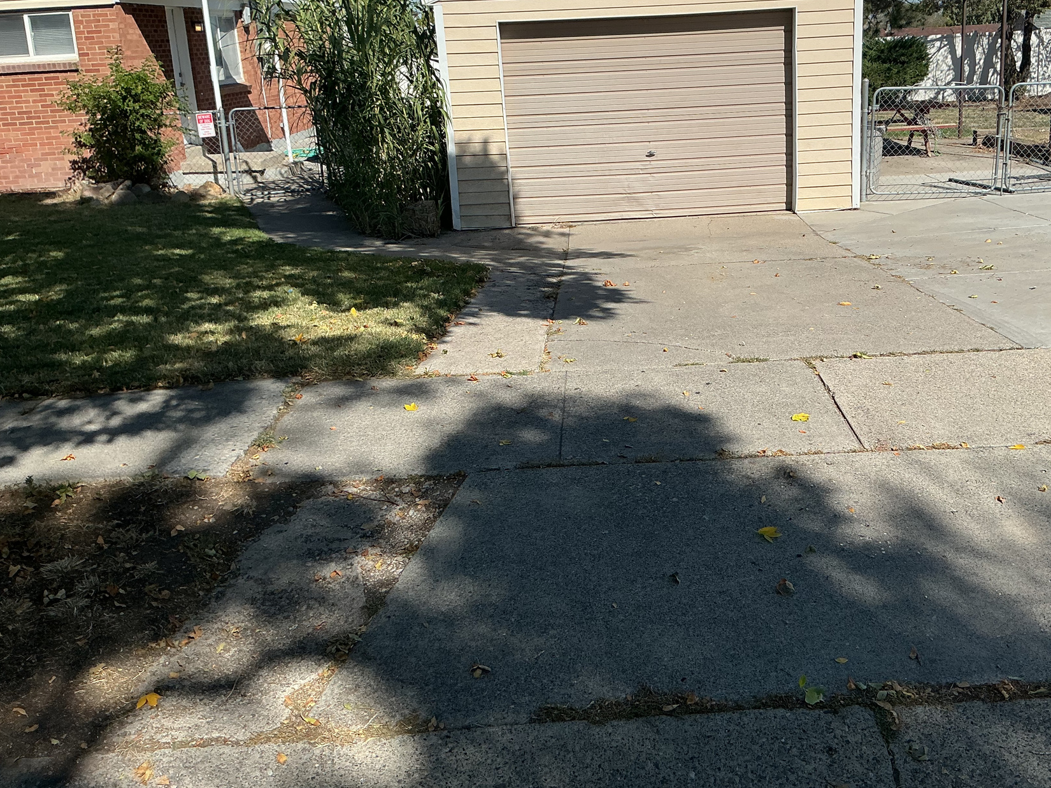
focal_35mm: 36
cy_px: 317
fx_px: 1093
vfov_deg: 39.5
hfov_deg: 50.9
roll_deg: +2.2
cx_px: 648
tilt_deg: -13.1
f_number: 1.8
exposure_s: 1/2667
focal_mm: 3
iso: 25
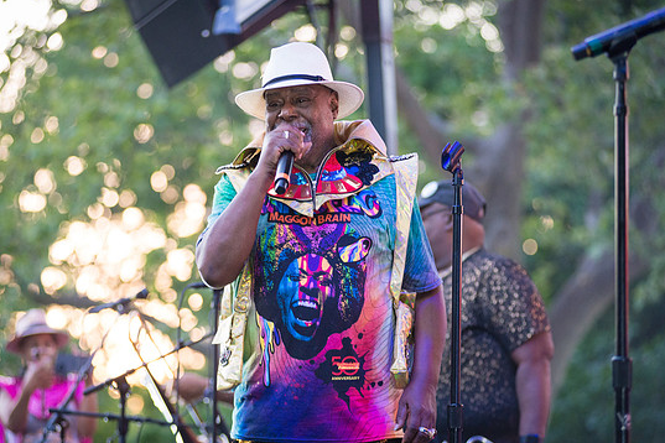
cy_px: 237
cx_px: 310
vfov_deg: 10.2
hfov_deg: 15.2
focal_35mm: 135
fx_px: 2494
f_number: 3.5
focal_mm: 125
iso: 2500
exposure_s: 1/250
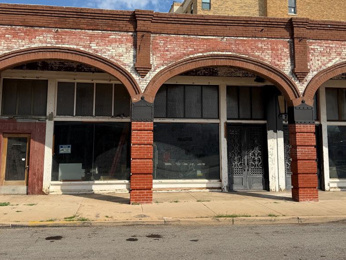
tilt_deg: +6.7
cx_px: 161
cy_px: 100
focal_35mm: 32
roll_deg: -1.0
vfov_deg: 43.9
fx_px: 320
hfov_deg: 56.8
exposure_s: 1/4975
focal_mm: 6.76
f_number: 1.78
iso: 80
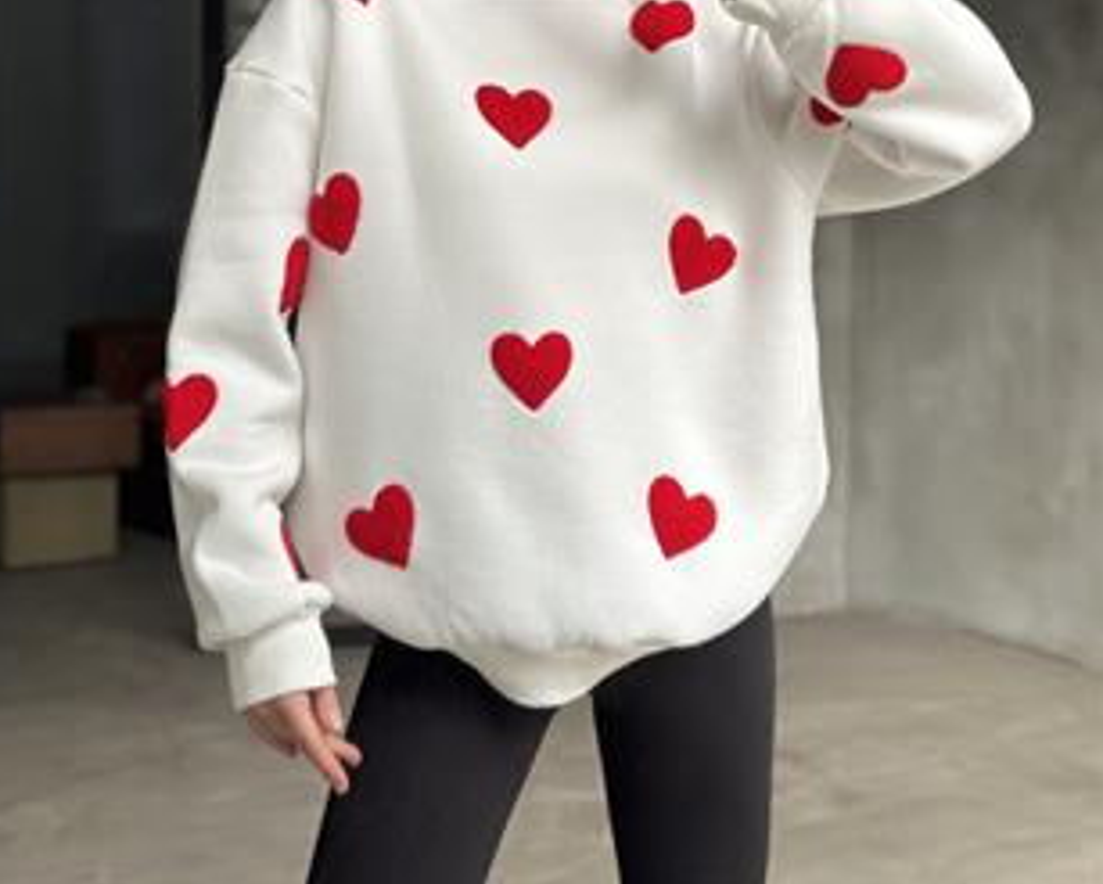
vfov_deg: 23.0
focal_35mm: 65
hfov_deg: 29.1
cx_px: 535
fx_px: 2123
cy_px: 129
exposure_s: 1/60
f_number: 1.78
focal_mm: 6.86
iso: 160
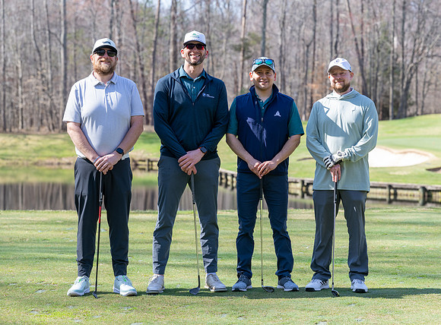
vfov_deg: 12.5
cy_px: 165
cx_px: 245
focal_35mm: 117
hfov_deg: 16.9
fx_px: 1482
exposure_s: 1/500
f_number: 5
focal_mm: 103
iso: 280
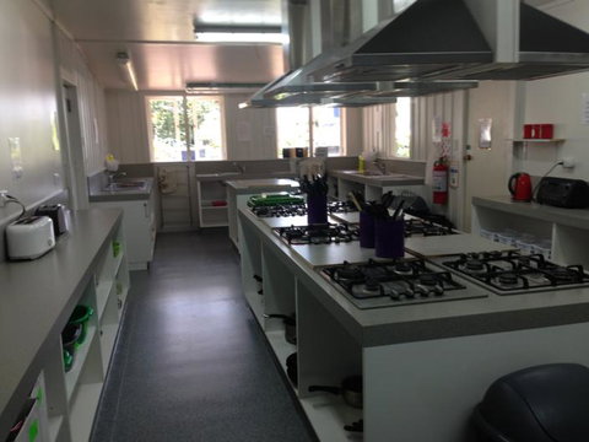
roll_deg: +1.4
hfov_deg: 55.4
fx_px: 562
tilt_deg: -8.0
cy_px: 221
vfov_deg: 42.9
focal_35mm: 33
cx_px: 294
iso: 50
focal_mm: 4.12
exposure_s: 1/60
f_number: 2.4
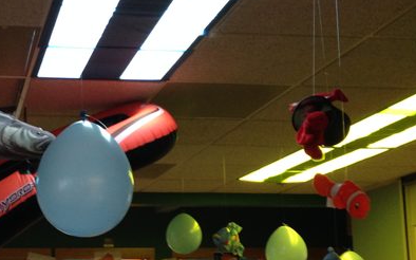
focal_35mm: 71
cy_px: 206
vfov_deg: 18.2
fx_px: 805
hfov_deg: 28.3
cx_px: 74
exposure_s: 1/20
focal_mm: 4.12
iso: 160
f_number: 2.4
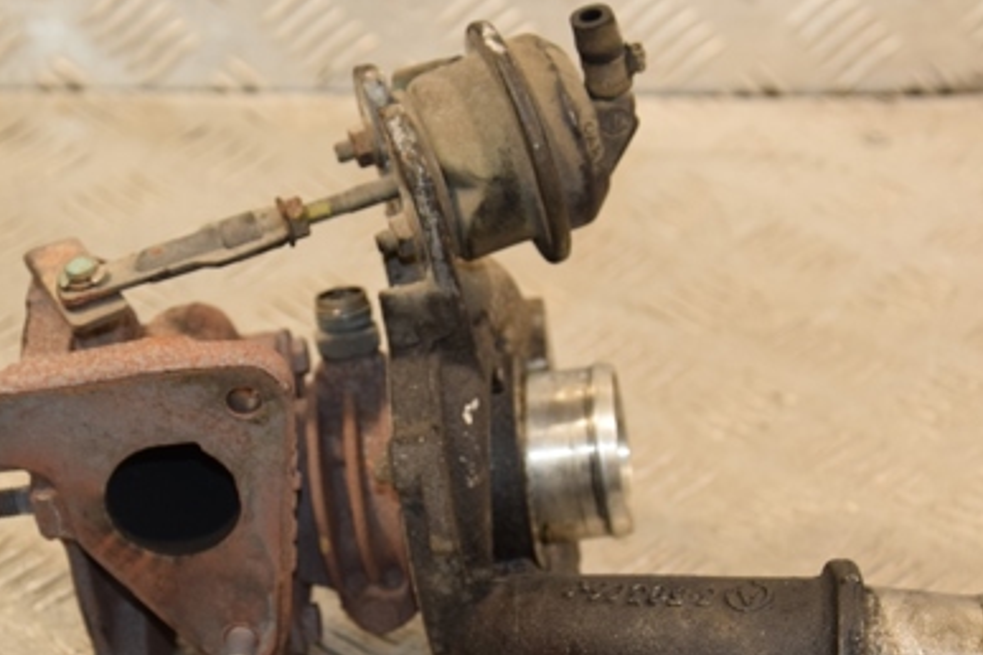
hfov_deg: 15.9
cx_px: 348
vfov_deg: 10.6
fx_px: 3522
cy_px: 399
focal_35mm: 129
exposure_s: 1/125
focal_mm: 52
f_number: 5
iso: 800
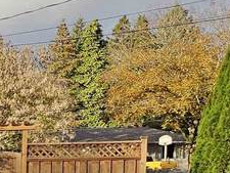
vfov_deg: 11.0
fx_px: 871
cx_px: -346
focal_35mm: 131
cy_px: 241
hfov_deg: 11.8
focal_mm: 5.4
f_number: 1.8
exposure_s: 1/1102
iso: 50
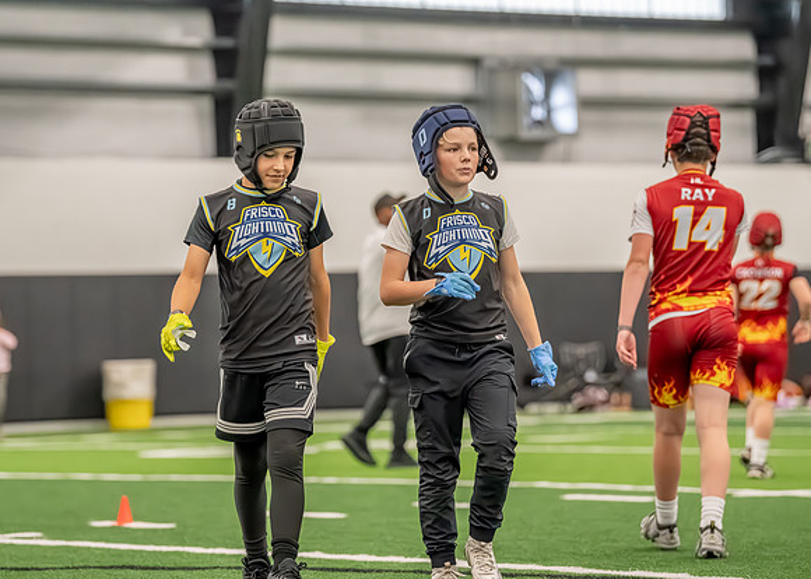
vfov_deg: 10.0
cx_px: 347
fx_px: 3318
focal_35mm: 144
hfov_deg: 13.9
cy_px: 243
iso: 6400
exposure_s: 1/1000
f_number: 2.8
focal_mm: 115
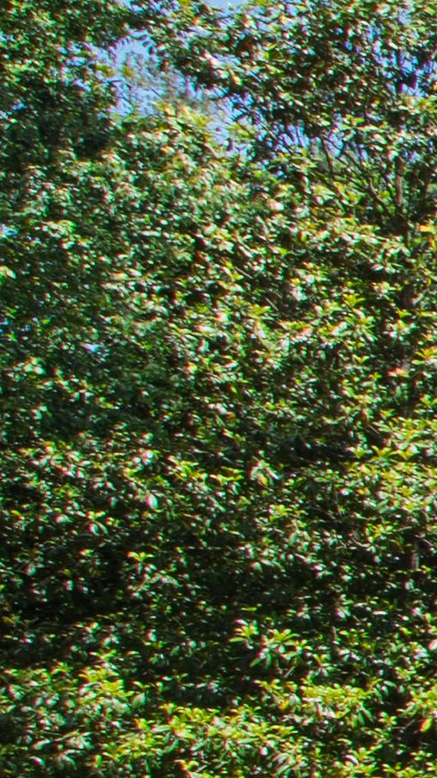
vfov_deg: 21.6
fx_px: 1999
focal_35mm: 97
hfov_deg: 7.6
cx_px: 1840
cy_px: 682
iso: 100
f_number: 8
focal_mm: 10
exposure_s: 1/80
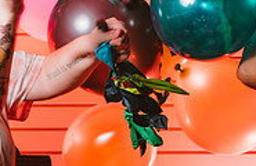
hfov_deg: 15.3
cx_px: 100
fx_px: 952
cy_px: 143
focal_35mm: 135
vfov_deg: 9.9
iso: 100
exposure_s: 1/125
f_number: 5
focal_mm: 51.7
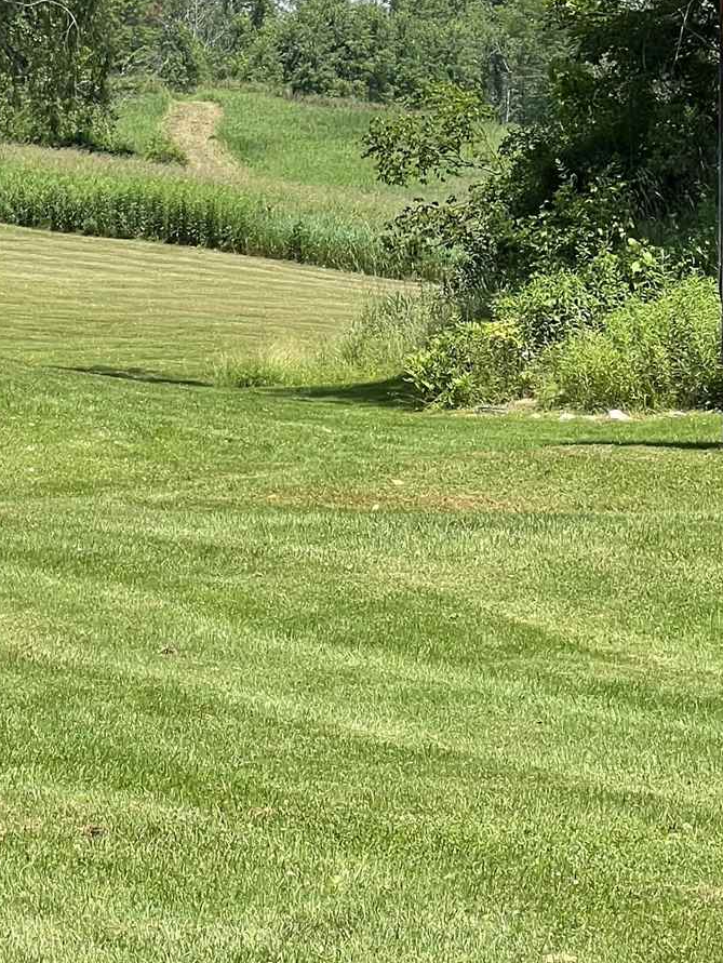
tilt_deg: +7.4
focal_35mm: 199
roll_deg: -1.1
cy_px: -196
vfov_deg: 9.8
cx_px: 197
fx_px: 5538
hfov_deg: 7.5
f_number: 2.8
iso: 32
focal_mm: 9
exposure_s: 1/464
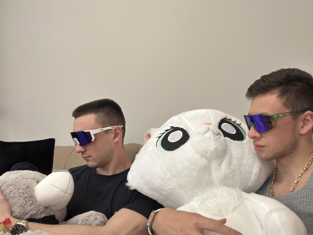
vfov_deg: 58.9
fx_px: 208
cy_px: 118
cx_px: 156
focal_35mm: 23
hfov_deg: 73.9
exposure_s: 1/30
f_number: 1.9
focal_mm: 2.71
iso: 400
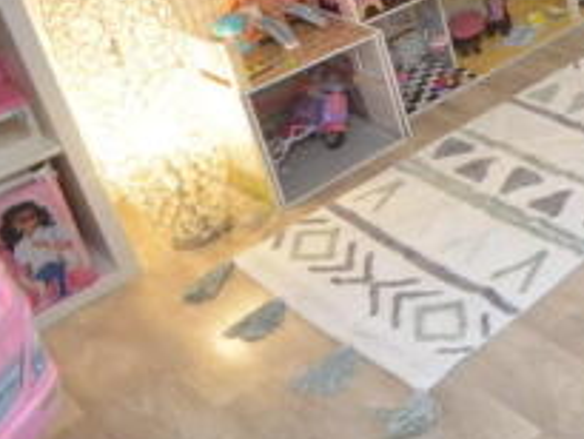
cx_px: 877
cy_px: -134
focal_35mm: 46
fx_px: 777
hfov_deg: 27.8
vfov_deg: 26.6
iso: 1400
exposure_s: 1/60
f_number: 4
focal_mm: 10
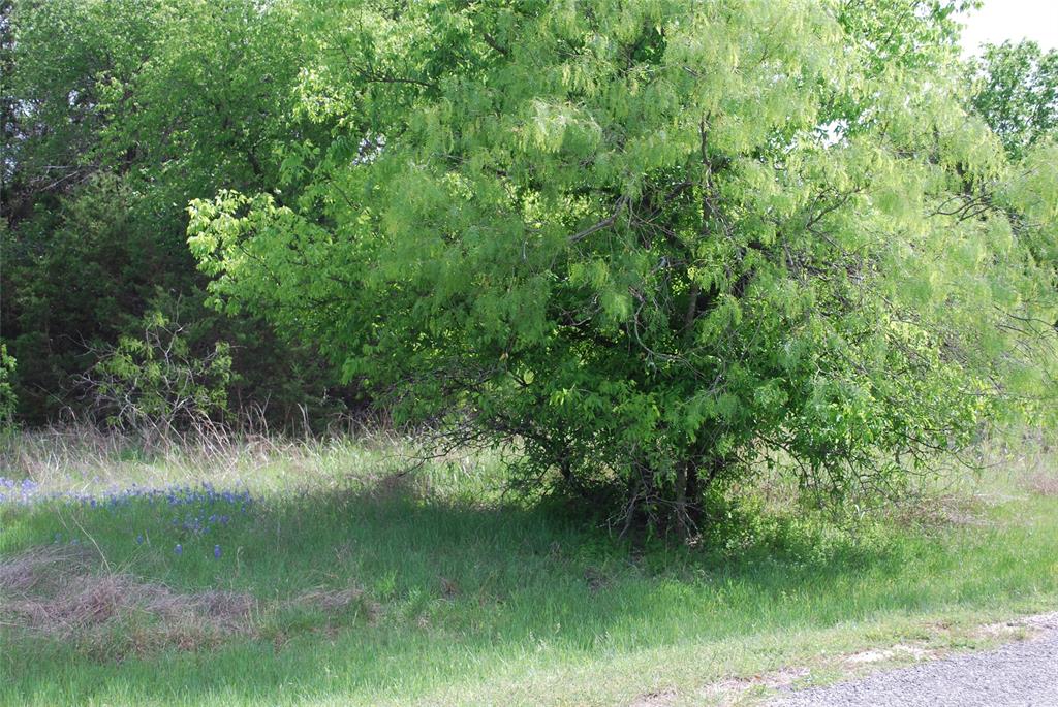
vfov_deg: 25.8
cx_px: 529
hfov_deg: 37.8
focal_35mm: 52
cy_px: 354
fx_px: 1544
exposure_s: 1/125
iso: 100
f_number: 5.6
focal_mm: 35
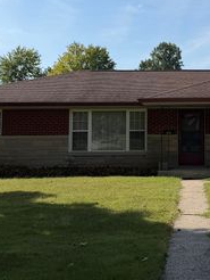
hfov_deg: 22.1
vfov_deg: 29.6
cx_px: 186
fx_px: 525
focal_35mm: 65
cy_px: 95
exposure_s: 1/6173
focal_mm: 6.76
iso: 80
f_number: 1.78
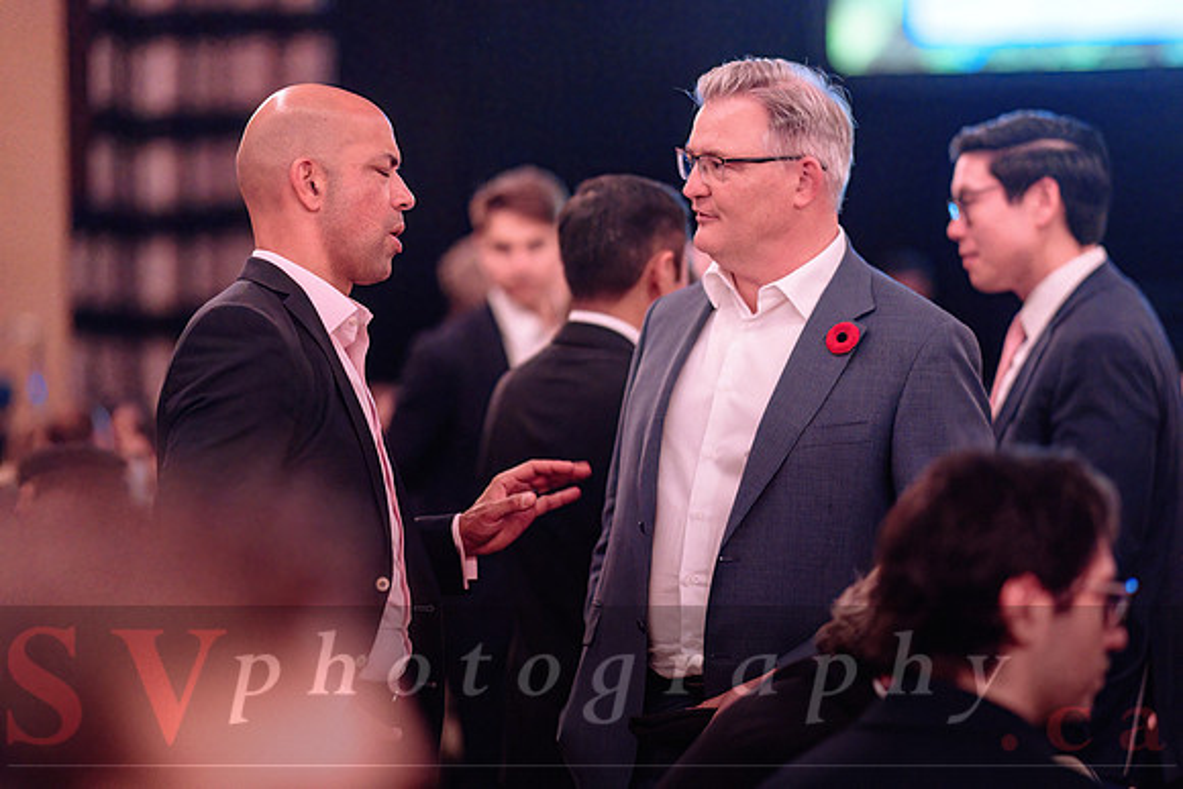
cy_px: 338
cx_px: 677
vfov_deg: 11.4
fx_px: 3949
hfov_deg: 17.0
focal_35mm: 120
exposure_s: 1/160
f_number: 1.4
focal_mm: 105
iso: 2500
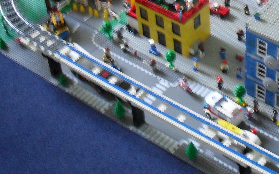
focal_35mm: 83
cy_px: 31
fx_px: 631
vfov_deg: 15.6
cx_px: 243
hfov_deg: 24.3
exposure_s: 1/4
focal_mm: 6.3
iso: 200
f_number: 3.2
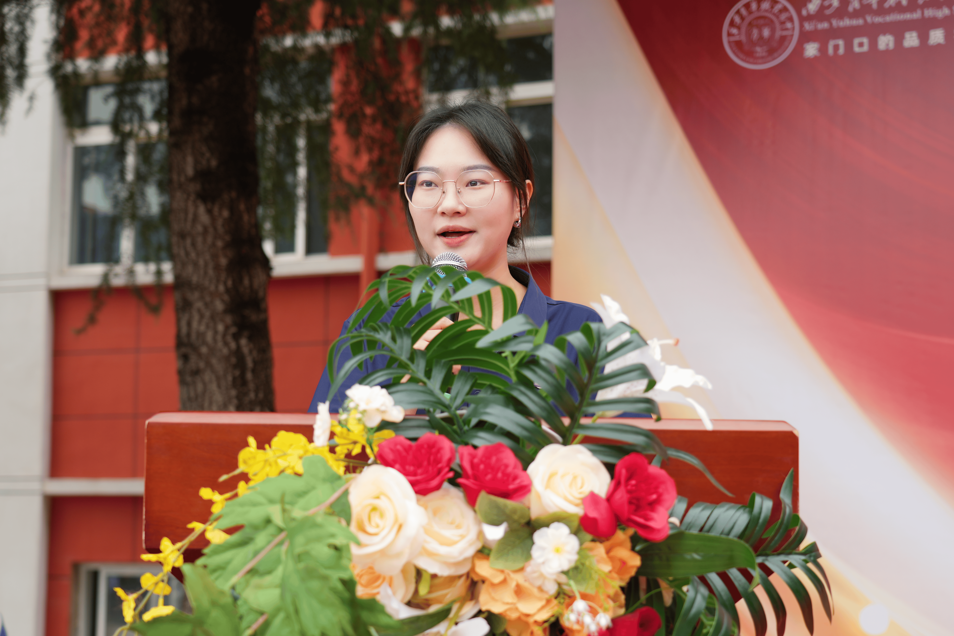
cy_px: 318
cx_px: 477
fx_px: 1298
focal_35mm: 49
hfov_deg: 40.3
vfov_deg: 27.5
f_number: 4
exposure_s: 1/125
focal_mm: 49
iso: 125
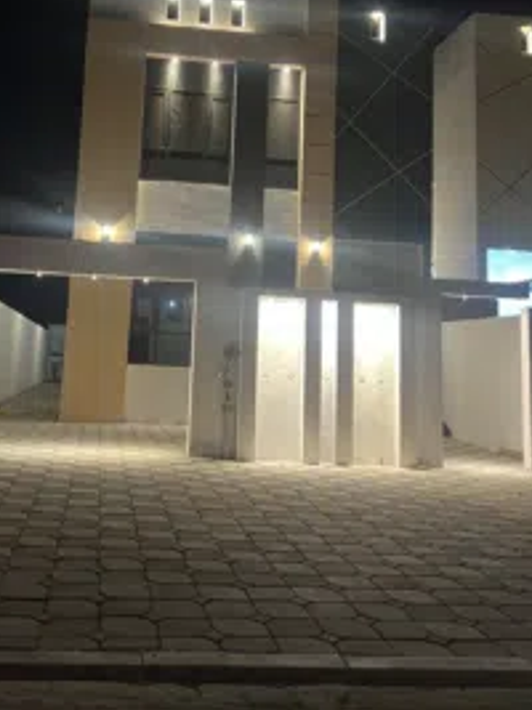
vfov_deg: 46.9
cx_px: 197
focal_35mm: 39
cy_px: 223
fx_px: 800
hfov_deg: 36.6
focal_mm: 5.7
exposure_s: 1/33
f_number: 1.5
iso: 400
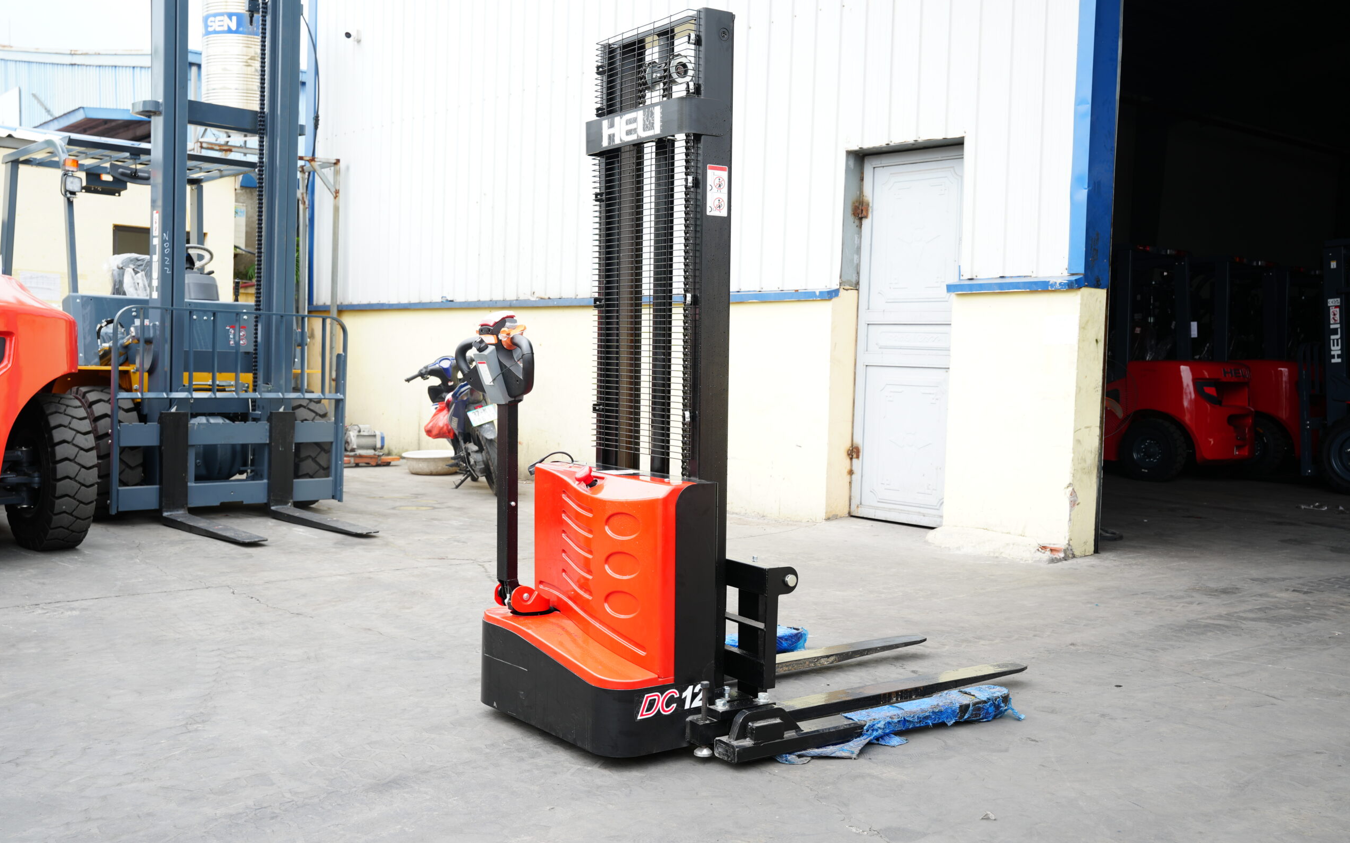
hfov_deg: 54.9
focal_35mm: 35
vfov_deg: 36.0
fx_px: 1299
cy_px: 426
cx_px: 681
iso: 100
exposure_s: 1/100
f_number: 5
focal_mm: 34.3
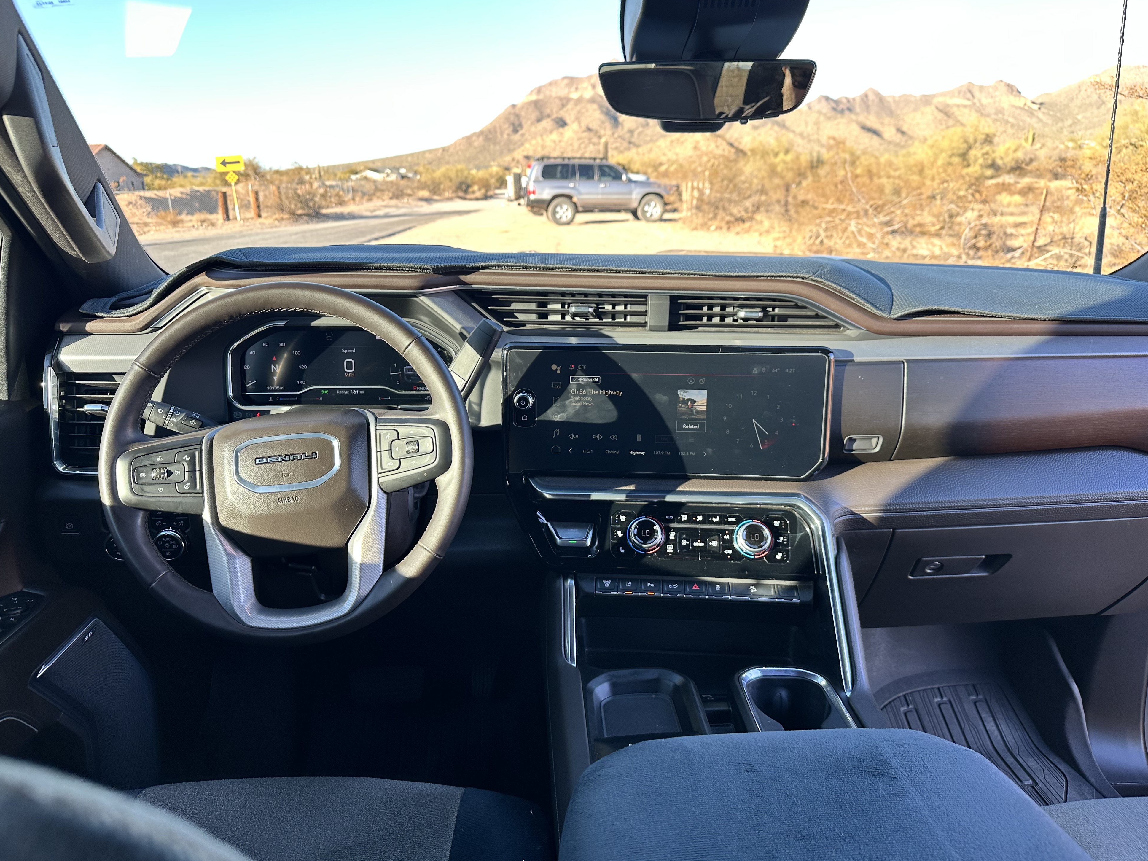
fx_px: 829
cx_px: 587
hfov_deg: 69.4
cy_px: 421
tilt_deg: -15.4
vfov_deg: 54.9
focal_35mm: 25
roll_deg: +1.9
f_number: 1.78
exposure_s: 1/186
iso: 80
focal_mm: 6.86
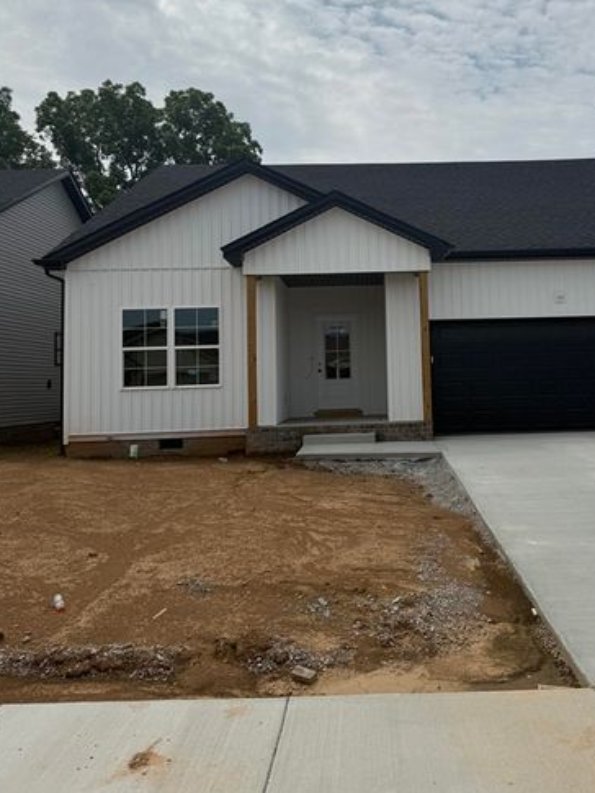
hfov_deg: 42.3
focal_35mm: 33
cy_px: 323
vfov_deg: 55.0
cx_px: 400
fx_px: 756
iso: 80
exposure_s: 1/14286
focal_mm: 6.76
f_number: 1.78
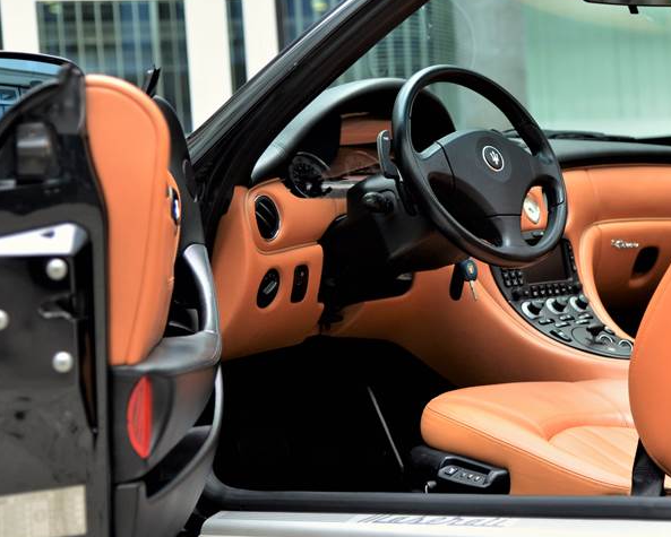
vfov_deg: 16.4
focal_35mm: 94
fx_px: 1868
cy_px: 220
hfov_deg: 20.2
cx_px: 501
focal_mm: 62
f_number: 4
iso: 900
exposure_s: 1/30
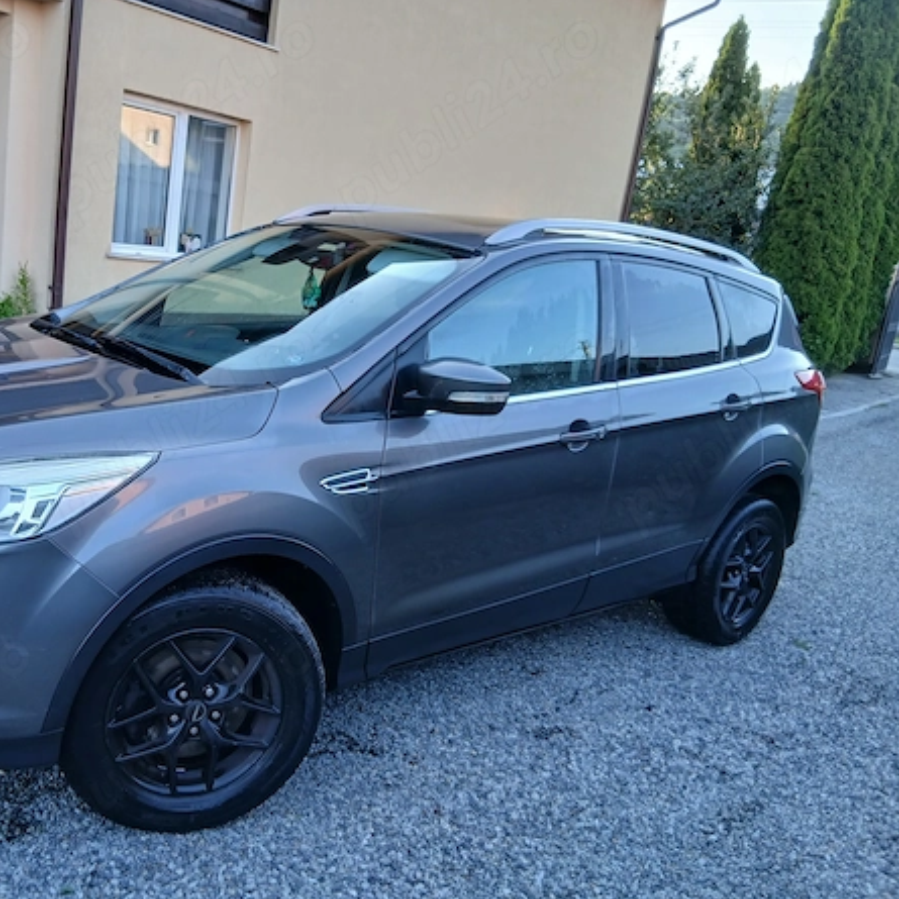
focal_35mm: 31
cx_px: 325
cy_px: 448
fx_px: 911
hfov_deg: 51.9
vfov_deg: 52.5
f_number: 1.8
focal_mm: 3.98
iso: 50
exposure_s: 1/50
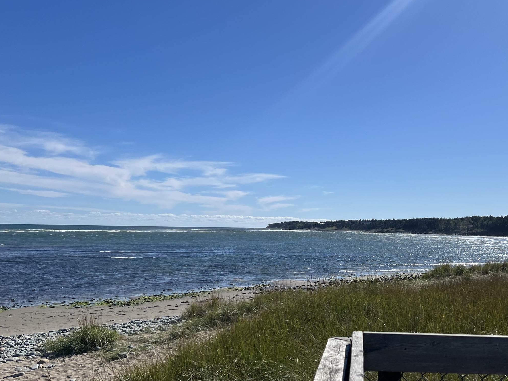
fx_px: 587
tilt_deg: +3.8
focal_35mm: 40
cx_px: 343
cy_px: 184
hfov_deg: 46.0
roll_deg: -0.6
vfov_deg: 36.0
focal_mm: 5.7
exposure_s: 1/8696
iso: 50
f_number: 1.5
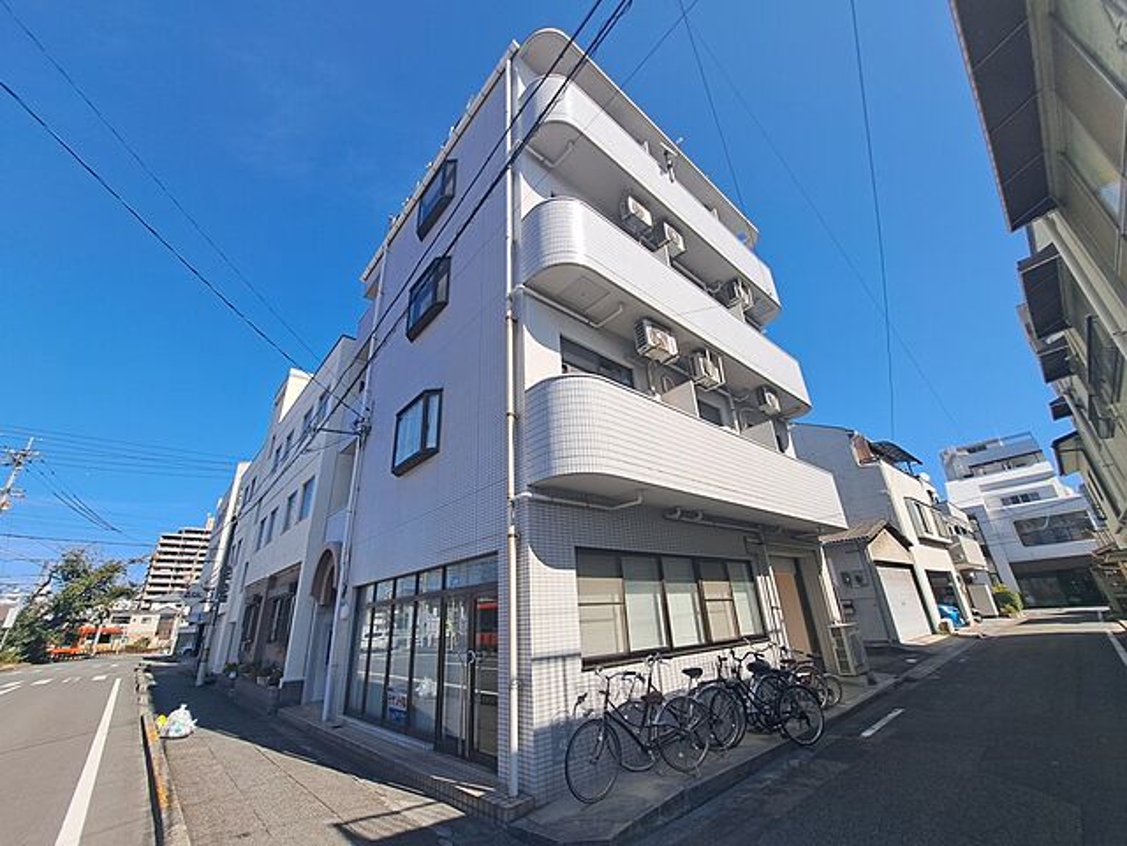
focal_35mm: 13
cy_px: 423
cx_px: 564
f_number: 2.2
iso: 50
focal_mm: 1.74
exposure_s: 1/1021
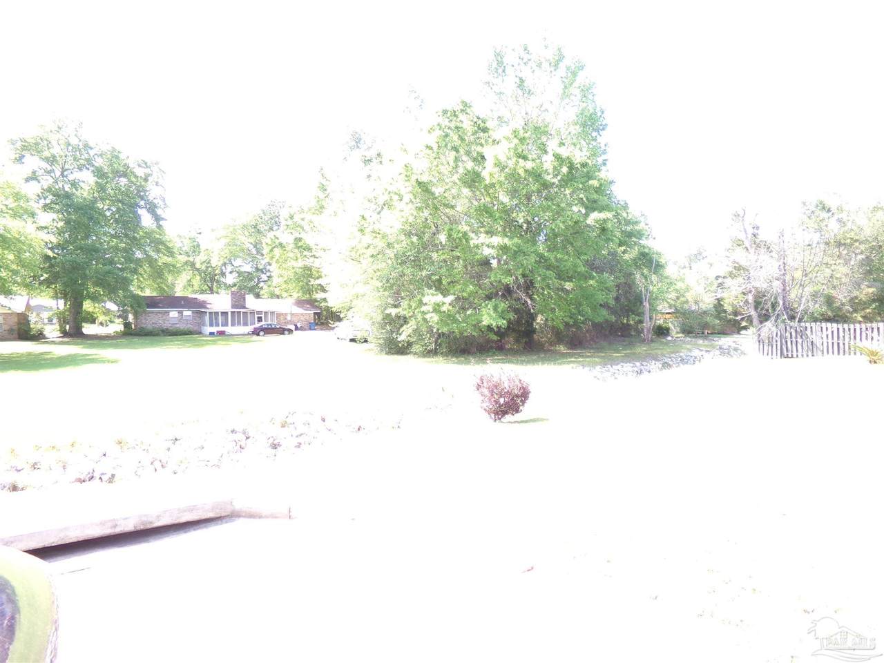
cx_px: 442
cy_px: 332
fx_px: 613
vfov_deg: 56.8
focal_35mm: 24
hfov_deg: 71.6
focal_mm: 4.3
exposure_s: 1/60
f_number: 3.7
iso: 100
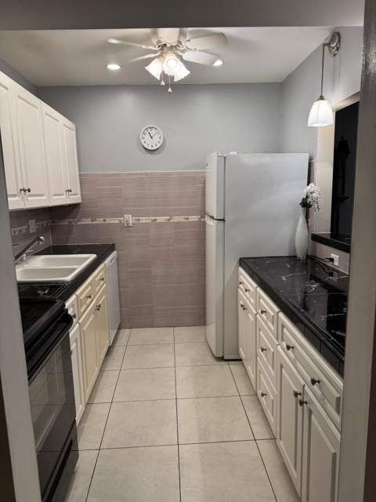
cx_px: 188
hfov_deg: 56.8
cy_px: 251
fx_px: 348
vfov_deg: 71.6
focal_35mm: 24
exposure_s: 1/120
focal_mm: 6.76
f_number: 1.78
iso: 160
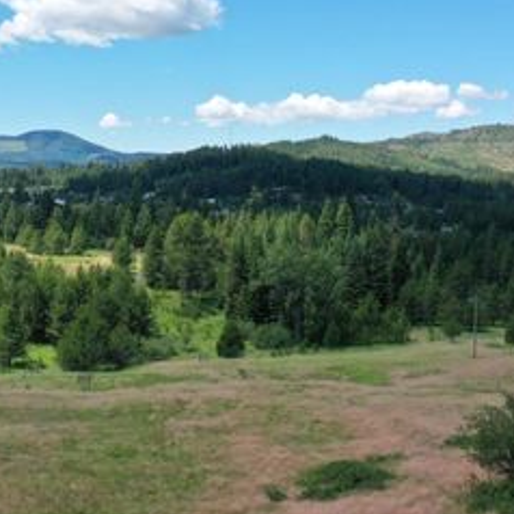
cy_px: 252
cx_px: 171
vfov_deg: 34.0
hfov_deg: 33.7
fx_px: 840
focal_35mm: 50
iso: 100
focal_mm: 10.26
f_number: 5
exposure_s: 1/400
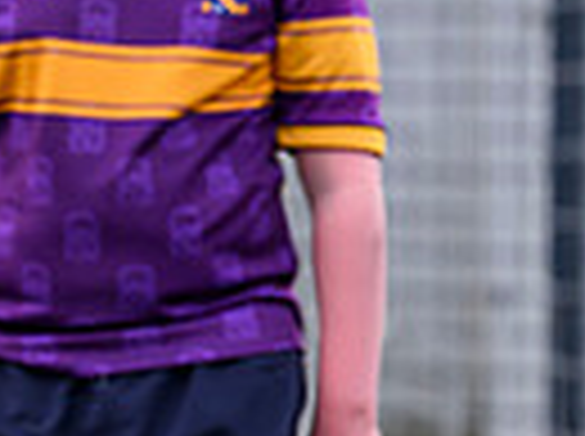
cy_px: 354
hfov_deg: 0.8
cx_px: -388
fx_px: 43976
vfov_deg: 0.6
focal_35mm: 2607
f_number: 3.5
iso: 500
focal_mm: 400
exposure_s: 1/1250
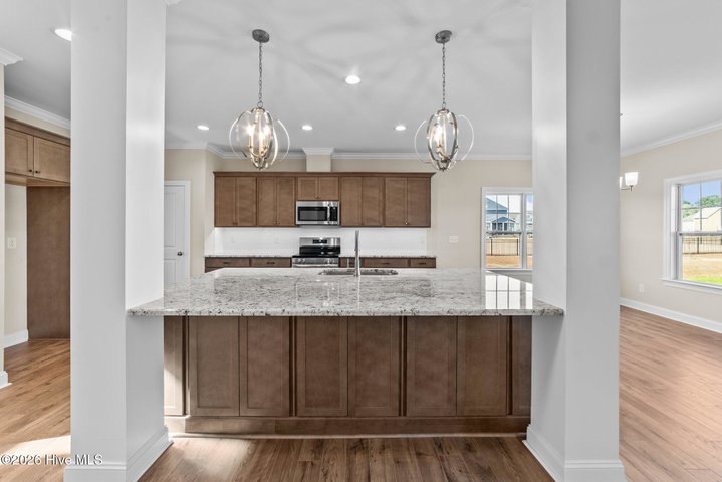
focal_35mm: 14
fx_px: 281
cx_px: 361
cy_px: 241
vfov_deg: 81.3
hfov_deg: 104.2
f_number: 8
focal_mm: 14
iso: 160
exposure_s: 1/4
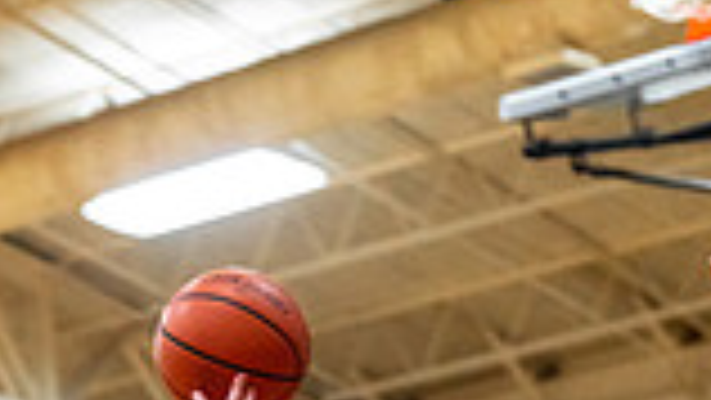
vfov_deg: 5.2
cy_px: 948
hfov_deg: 9.4
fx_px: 4319
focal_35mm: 229
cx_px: 238
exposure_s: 1/1250
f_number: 2.8
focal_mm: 77
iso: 2000
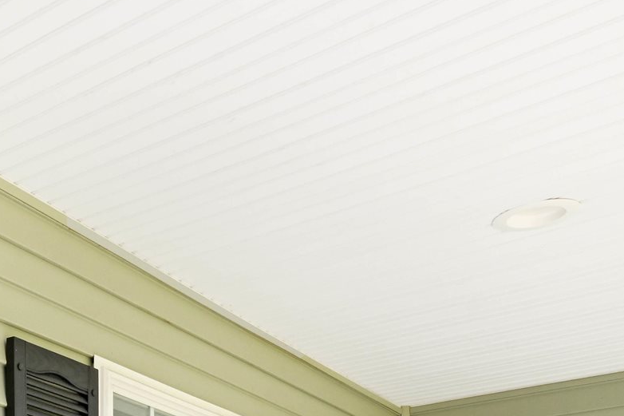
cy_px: 691
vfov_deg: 19.8
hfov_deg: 29.9
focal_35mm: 55
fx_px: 953
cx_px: -162
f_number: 14
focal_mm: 14
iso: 1000
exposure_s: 1/200
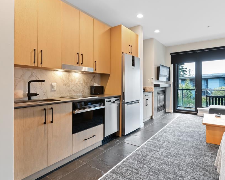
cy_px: 89
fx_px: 127
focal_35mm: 19
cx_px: 141
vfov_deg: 70.8
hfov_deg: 81.7
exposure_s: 8
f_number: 11
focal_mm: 16
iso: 200
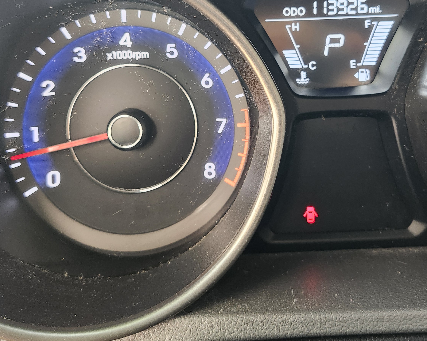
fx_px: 506
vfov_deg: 36.3
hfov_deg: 45.6
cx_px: 254
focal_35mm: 40
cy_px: 79
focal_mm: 5.54
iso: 640
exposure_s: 1/120
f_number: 1.8
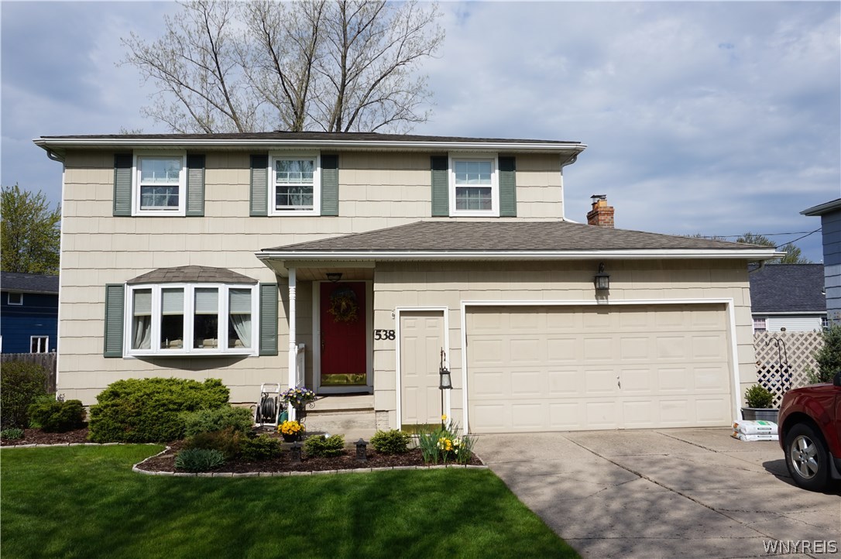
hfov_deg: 62.0
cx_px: 420
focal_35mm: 30
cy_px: 280
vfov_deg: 43.5
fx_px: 700
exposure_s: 1/125
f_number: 14
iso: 100
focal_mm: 20
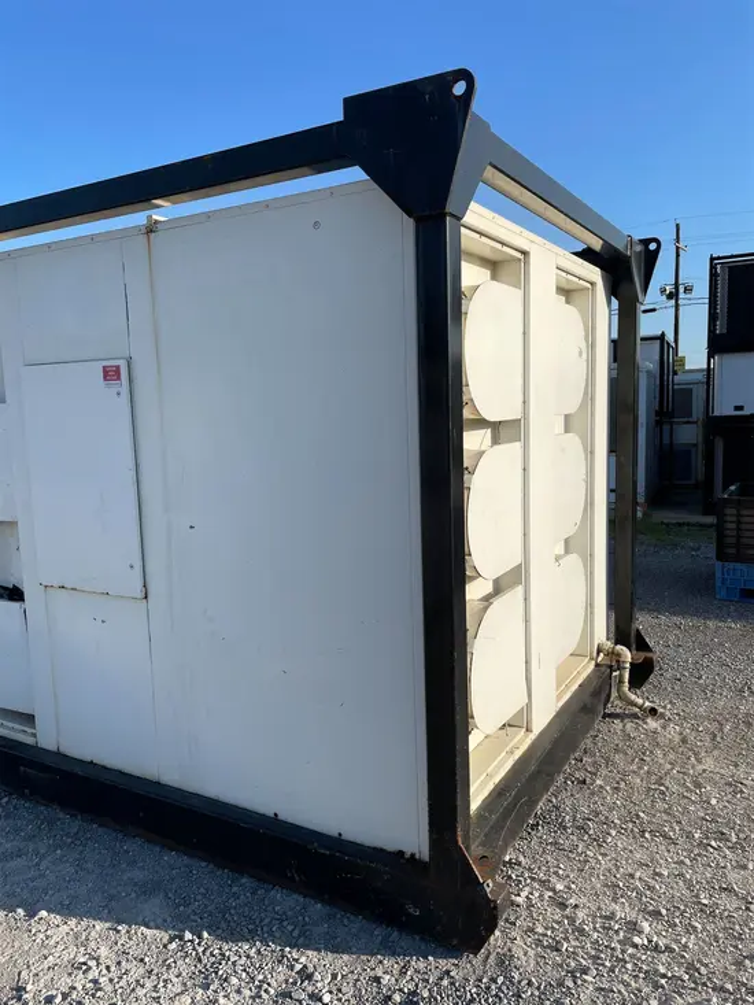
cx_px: 377
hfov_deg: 53.1
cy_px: 502
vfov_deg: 67.3
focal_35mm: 26
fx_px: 755
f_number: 1.6
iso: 32
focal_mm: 4.2
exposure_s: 1/3040
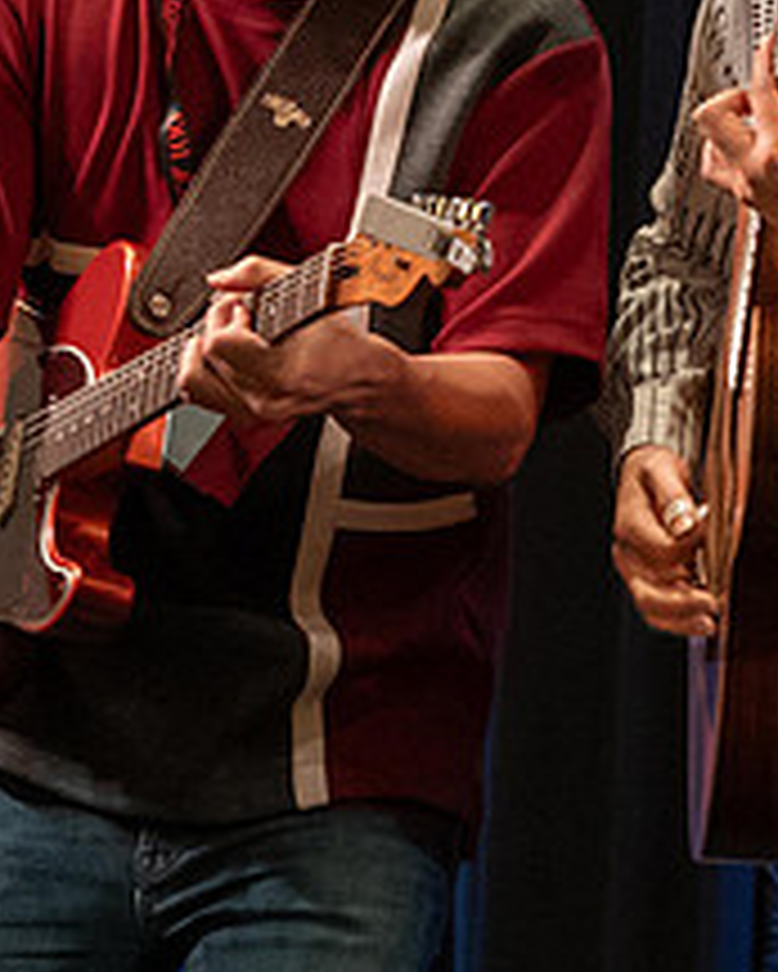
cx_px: 963
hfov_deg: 6.3
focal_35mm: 243
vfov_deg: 7.9
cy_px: 129
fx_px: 6989
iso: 6400
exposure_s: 1/250
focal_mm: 69
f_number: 5.6
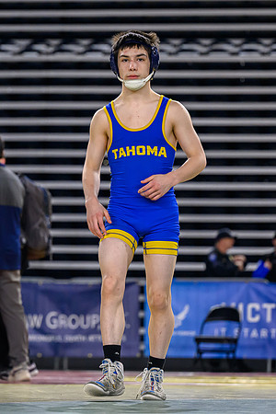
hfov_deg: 7.5
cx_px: 82
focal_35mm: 183
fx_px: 2104
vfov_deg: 11.2
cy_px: 204
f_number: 2.8
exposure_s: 1/800
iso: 2500
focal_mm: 91
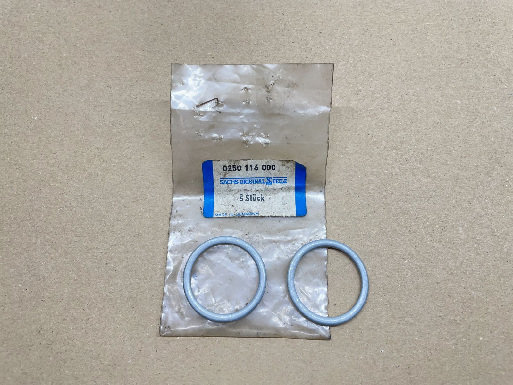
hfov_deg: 67.3
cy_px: 192
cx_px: 256
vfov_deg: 53.1
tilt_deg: -72.3
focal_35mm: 26
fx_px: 385
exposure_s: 1/100
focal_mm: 4.2
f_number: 1.6
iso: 64
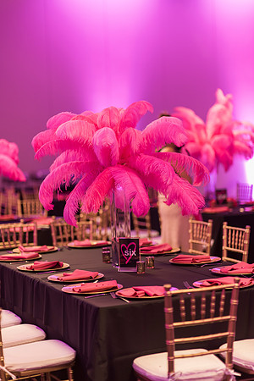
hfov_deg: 16.1
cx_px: 127
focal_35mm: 85
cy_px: 190
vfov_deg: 23.9
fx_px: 900
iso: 800
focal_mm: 85
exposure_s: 1/50
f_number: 1.4
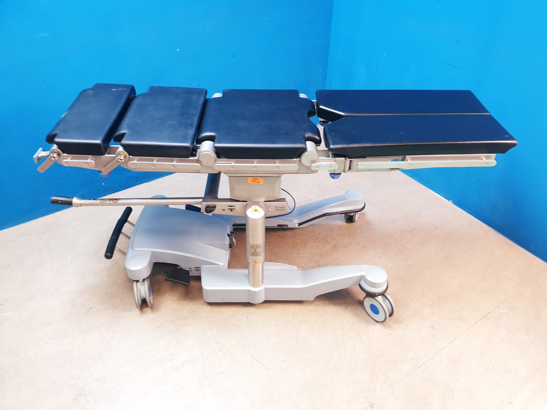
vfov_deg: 53.1
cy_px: 205
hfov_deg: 67.3
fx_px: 411
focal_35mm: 26
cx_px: 274
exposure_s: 1/25
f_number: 2.4
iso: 320
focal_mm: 4.3
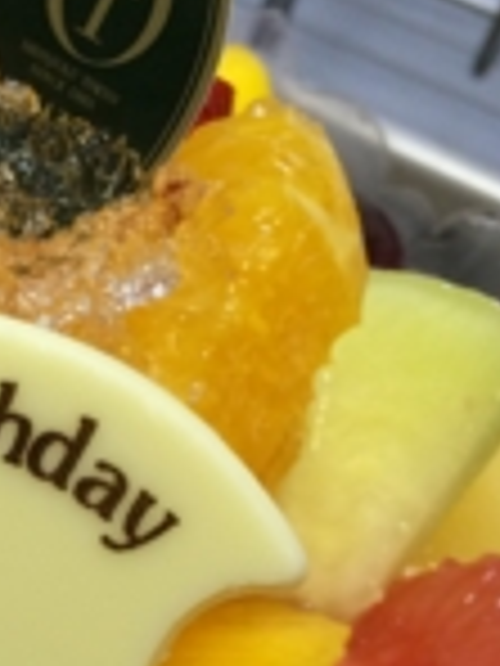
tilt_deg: -53.1
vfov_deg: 21.0
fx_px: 1695
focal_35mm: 88
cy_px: 760
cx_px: -230
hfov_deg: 15.6
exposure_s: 1/33
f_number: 2.2
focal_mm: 4.15
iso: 160
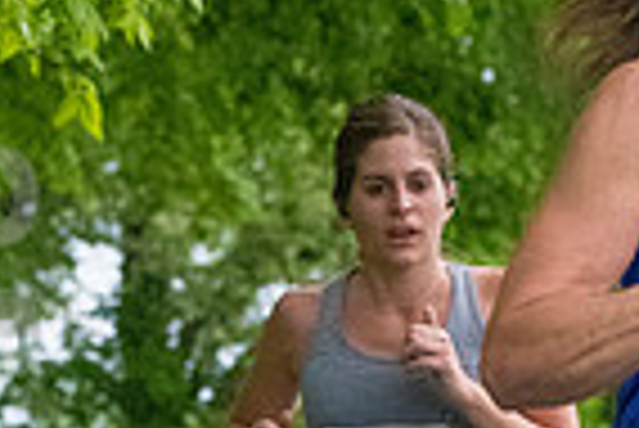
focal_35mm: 450
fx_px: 7996
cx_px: 425
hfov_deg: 4.6
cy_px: 721
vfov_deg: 3.1
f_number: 5.6
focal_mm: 95
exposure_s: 1/1250
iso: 6400
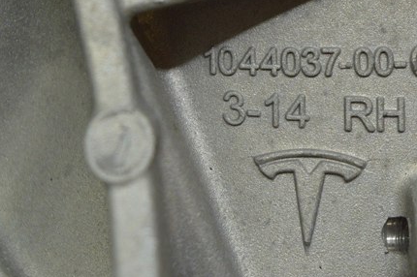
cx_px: 278
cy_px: 76
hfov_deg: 16.7
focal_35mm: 123
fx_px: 1421
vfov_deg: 11.1
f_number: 5.6
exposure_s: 1/50
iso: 400
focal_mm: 55
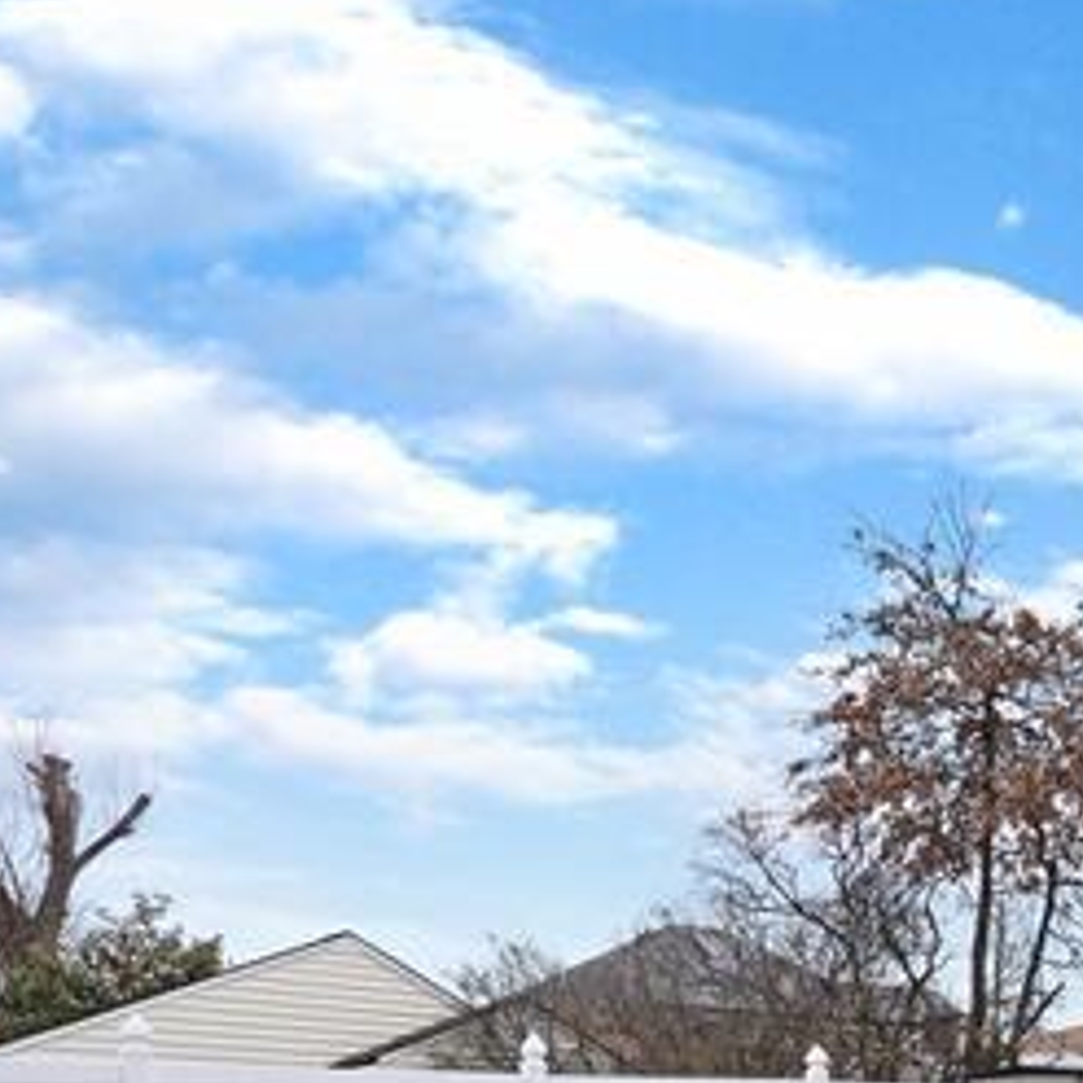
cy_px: 1116
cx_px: 1346
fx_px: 1606
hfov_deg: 30.7
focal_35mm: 45
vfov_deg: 33.6
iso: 100
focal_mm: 11
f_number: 9
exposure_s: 1/125
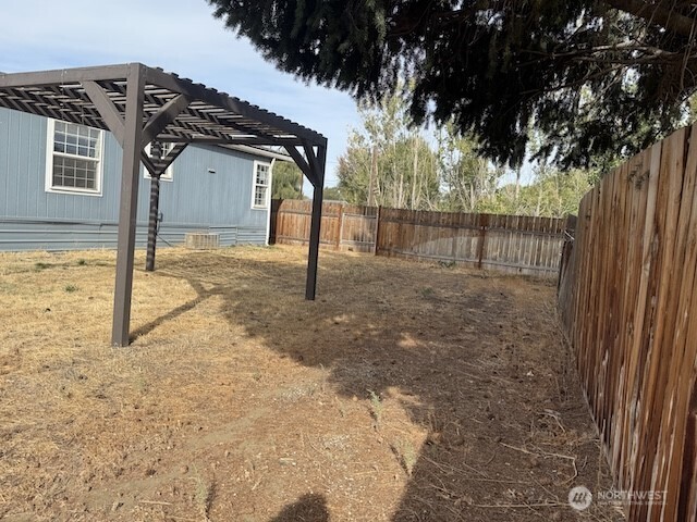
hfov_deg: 71.6
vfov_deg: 56.8
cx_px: 348
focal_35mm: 24
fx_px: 483
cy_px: 261
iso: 80
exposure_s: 1/1901
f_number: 1.78
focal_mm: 6.76
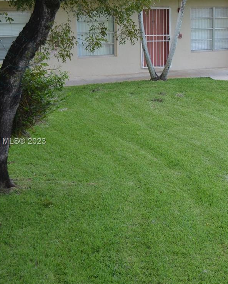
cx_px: 231
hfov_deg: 18.9
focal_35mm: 79
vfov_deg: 24.1
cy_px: 142
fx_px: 666
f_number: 5
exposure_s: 1/100
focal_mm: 26
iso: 400
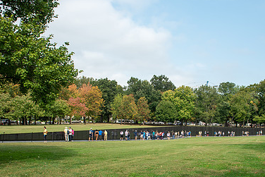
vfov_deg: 35.2
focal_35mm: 37
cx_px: 166
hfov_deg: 51.3
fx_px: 272
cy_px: 132
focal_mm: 24
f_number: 5
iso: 200
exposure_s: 1/640
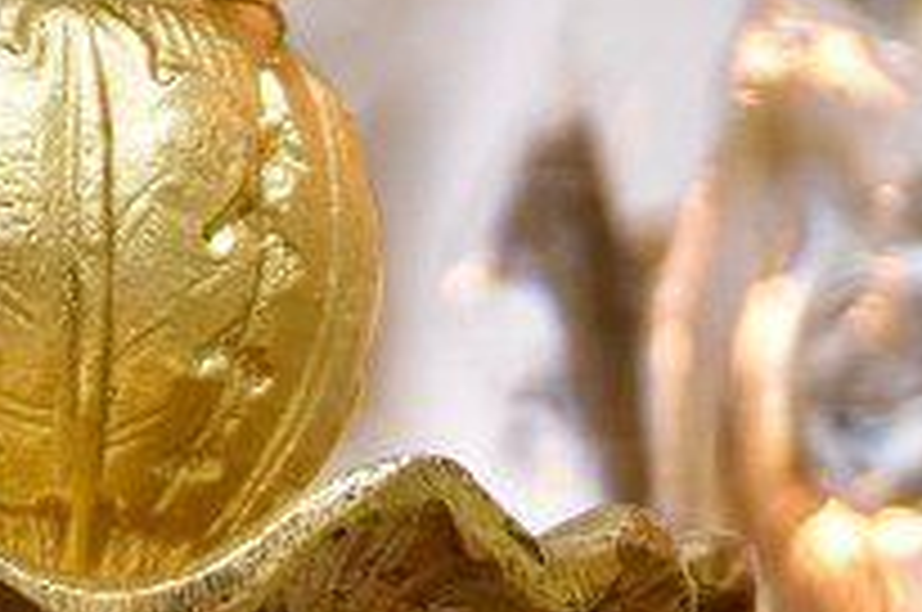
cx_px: 1142
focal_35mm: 1144
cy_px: 1692
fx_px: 29253
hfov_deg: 1.8
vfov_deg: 1.2
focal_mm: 130
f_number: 5.6
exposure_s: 1/160
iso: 800
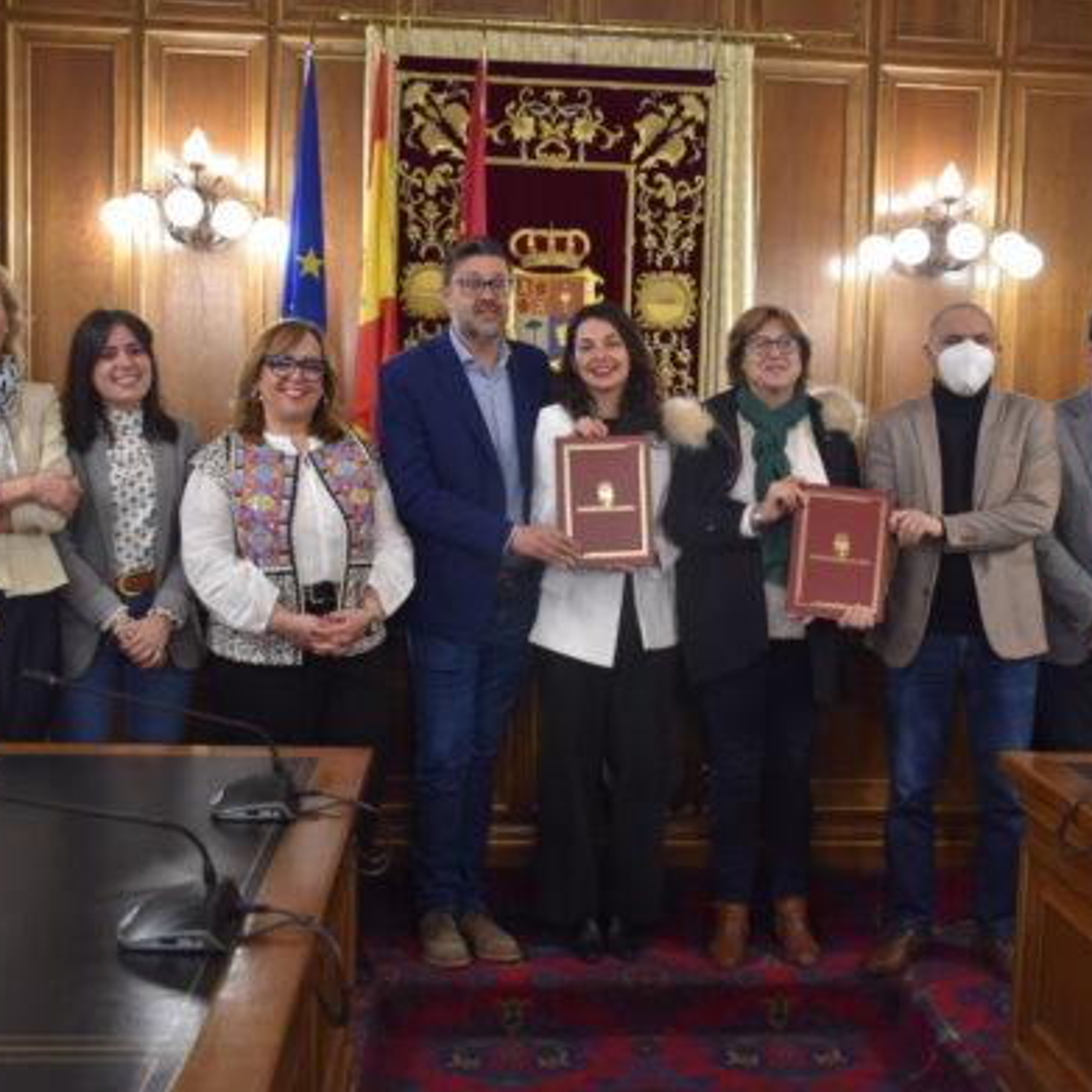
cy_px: 556
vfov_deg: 39.2
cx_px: 620
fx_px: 1535
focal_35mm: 43
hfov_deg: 39.1
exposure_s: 1/60
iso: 800
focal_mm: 22
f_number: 3.5
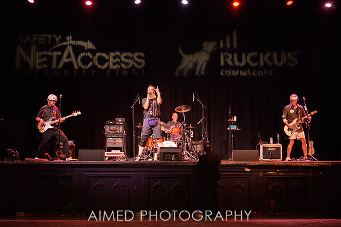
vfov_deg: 19.5
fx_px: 663
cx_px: 170
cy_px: 114
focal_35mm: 70
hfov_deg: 28.8
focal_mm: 70
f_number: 2.8
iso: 4000
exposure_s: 1/200
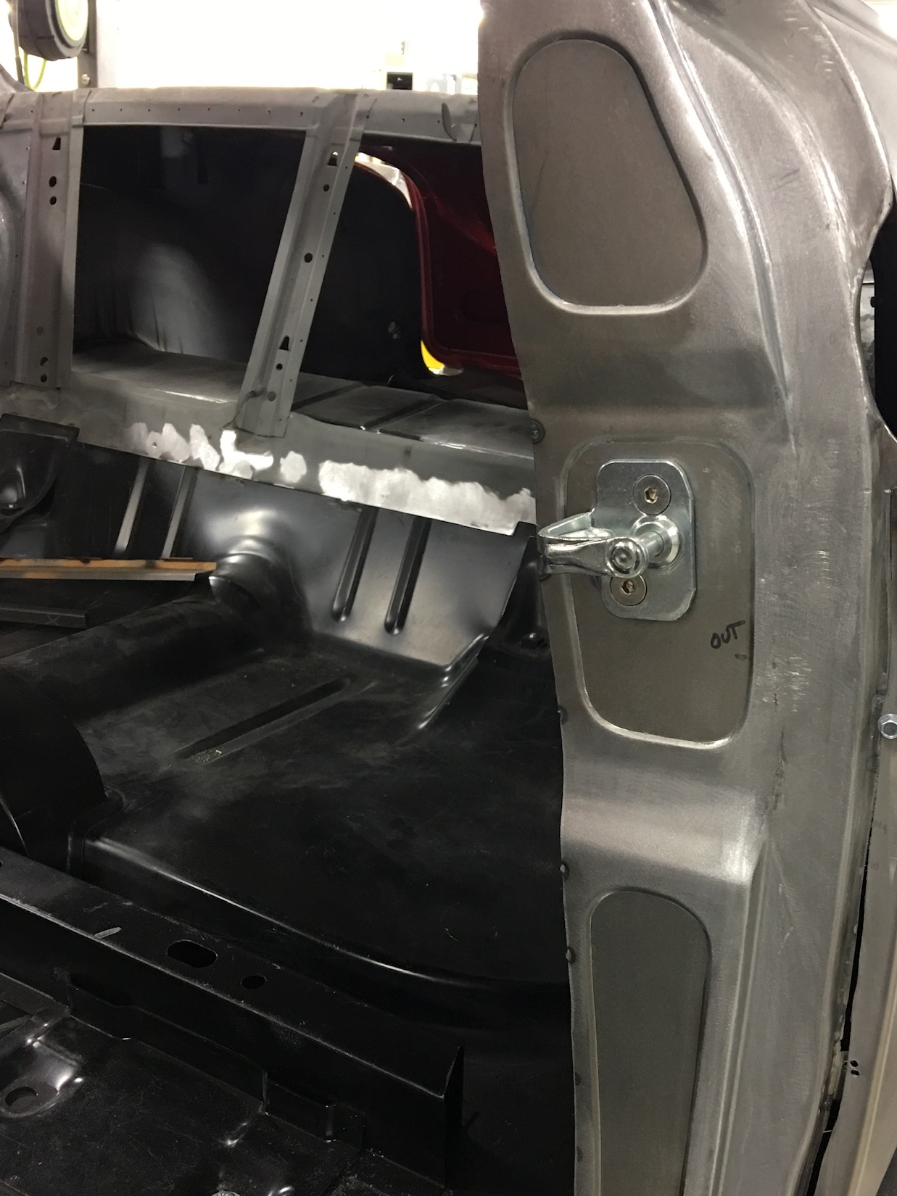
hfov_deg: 39.5
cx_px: 545
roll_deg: -5.8
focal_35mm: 36
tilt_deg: -18.0
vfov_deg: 51.2
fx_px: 1244
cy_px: 681
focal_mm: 4.15
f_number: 2.2
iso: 50
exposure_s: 1/15
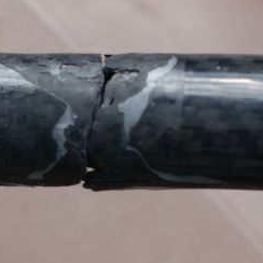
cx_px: 42
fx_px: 1255
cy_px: 216
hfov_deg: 11.9
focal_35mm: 146
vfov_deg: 11.9
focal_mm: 28
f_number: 5.6
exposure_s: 1/125
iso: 100
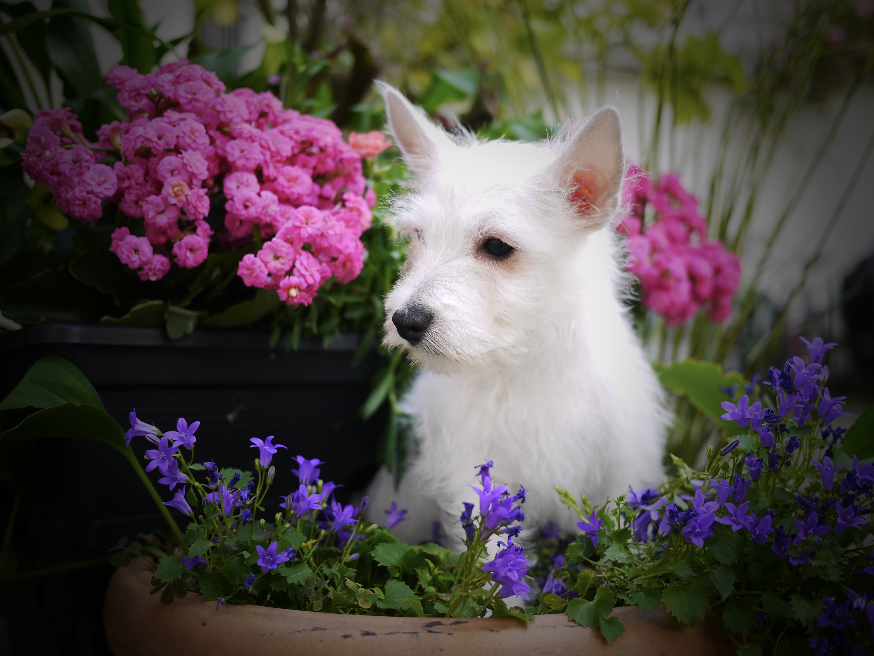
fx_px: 1010
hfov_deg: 46.8
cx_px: 437
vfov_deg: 36.0
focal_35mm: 40
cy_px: 328
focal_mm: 20
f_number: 1.7
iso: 160
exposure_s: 1/500
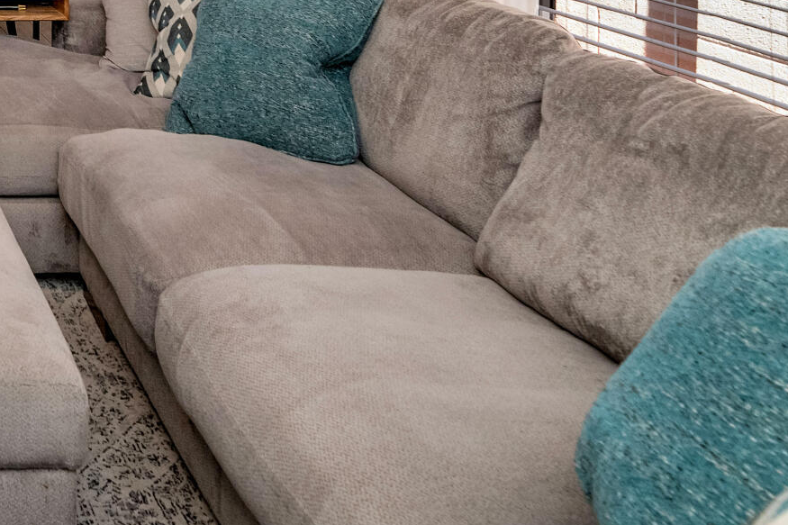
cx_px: -213
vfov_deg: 23.8
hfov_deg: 32.1
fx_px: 1050
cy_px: -204
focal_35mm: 48
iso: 500
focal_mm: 14
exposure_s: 1/125
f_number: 6.3
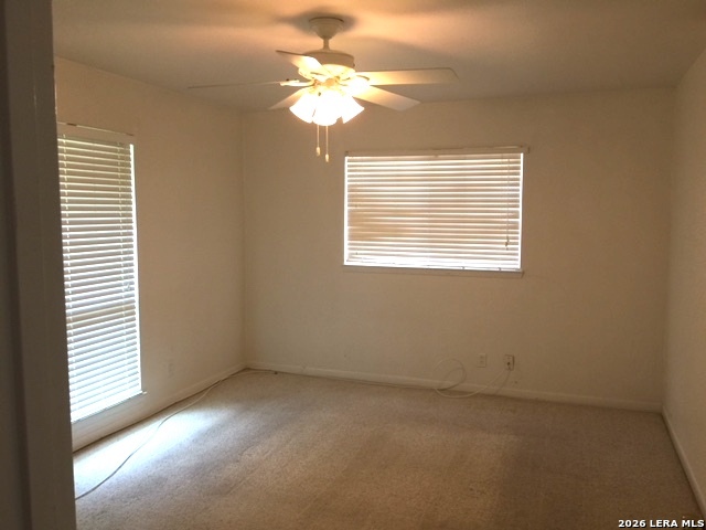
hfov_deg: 61.7
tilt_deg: -4.9
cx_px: 353
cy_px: 265
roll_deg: -1.5
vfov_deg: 48.2
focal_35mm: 29
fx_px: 591
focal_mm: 4.15
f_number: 2.2
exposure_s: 1/30
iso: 32
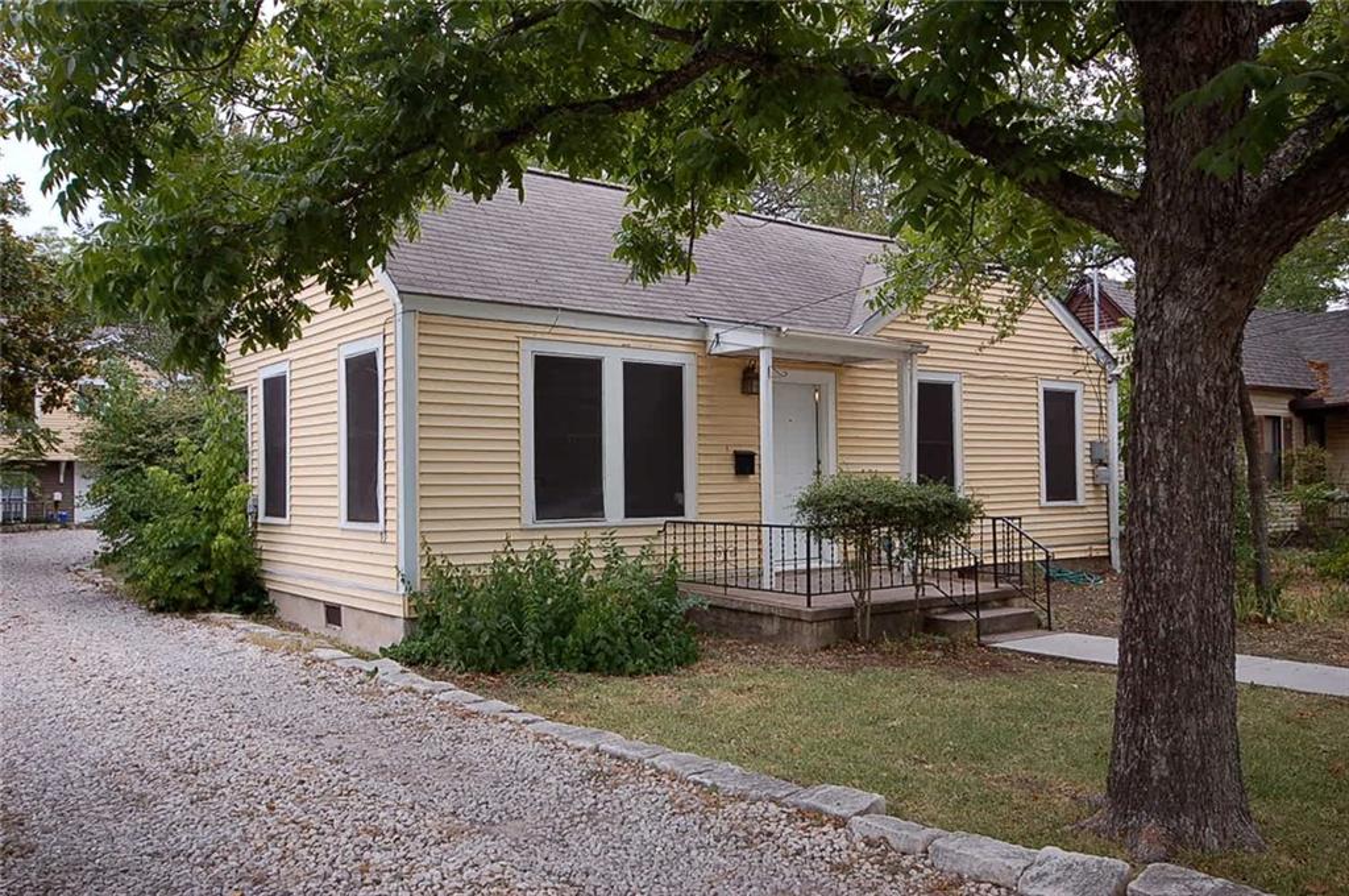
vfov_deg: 43.5
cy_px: 448
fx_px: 1123
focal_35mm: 30
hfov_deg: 62.0
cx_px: 674
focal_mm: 20
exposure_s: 1/125
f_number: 5.6
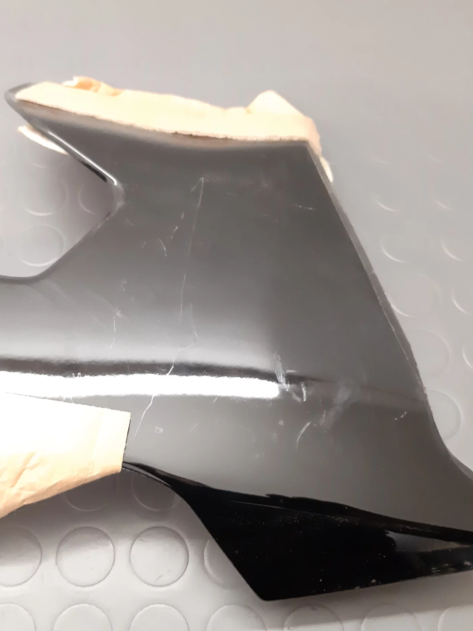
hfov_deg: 38.3
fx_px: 674
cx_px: 162
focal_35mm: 37
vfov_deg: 50.1
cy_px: 324
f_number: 1.7
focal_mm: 3.93
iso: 500
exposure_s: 1/25
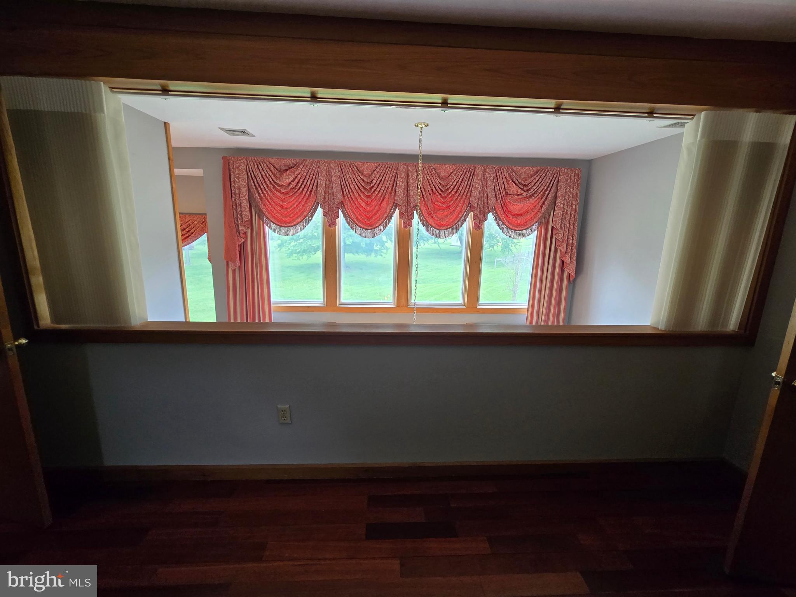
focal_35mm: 13
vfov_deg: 89.9
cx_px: 398
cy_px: 298
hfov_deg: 106.2
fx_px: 299
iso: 160
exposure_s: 1/60
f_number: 2.2
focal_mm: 2.2
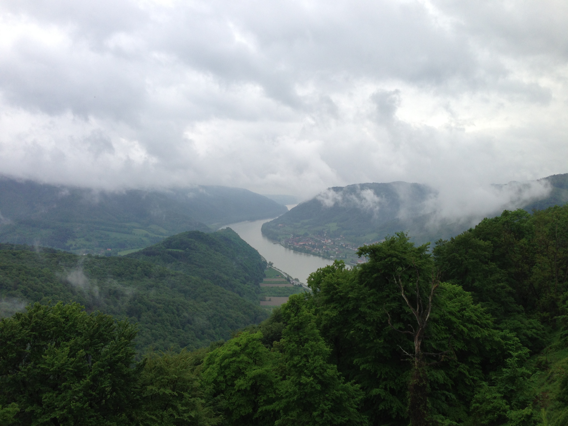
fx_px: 541
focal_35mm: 33
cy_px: 213
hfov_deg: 55.4
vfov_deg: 42.9
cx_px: 284
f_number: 2.4
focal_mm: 4.13
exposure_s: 1/407
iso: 50
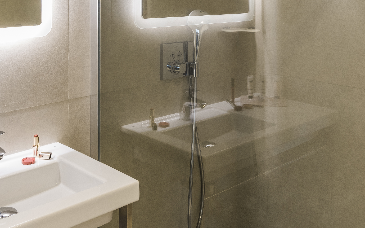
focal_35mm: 45
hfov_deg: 44.1
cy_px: -24
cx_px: 142
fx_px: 448
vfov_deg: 26.3
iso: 125
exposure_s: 1.3
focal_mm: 18
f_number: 16
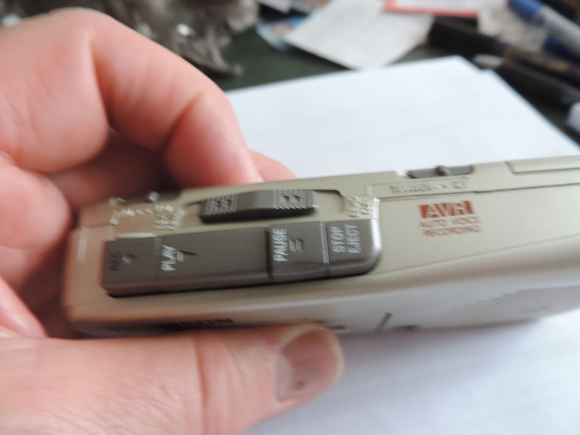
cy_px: 218
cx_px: 290
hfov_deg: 71.6
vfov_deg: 56.8
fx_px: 402
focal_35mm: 24
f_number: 3
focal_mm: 4.3
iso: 400
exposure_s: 1/20
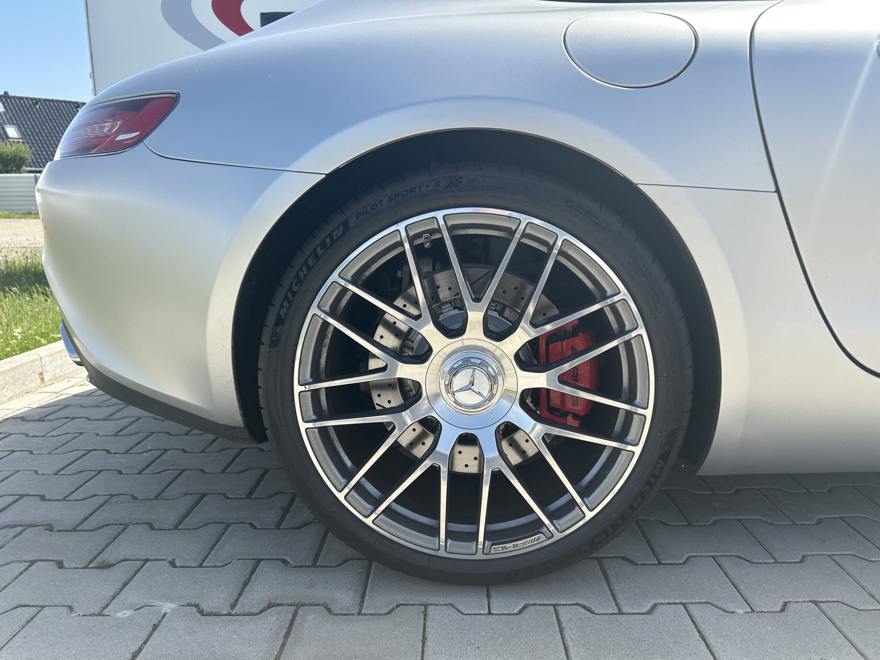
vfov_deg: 53.1
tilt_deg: -8.7
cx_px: 440
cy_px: 330
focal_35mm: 26
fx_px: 661
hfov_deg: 67.3
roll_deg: +1.7
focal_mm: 5.7
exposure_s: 1/1808
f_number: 1.5
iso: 50
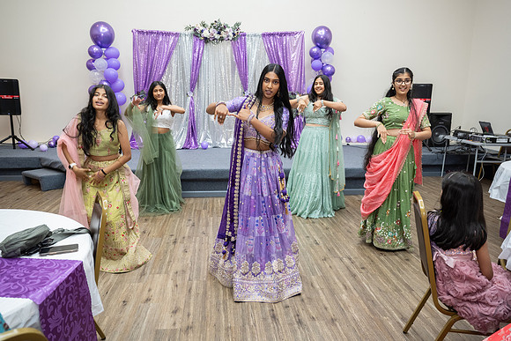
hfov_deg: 67.1
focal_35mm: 27
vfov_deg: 47.8
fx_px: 385
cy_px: 170
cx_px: 256
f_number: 4
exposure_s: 1/160
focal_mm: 27
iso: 1000
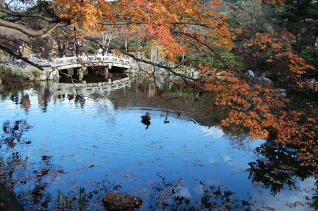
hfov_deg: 57.3
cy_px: 106
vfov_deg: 39.9
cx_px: 159
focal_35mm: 33
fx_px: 291
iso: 200
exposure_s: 1/160
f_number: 6.3
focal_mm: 22
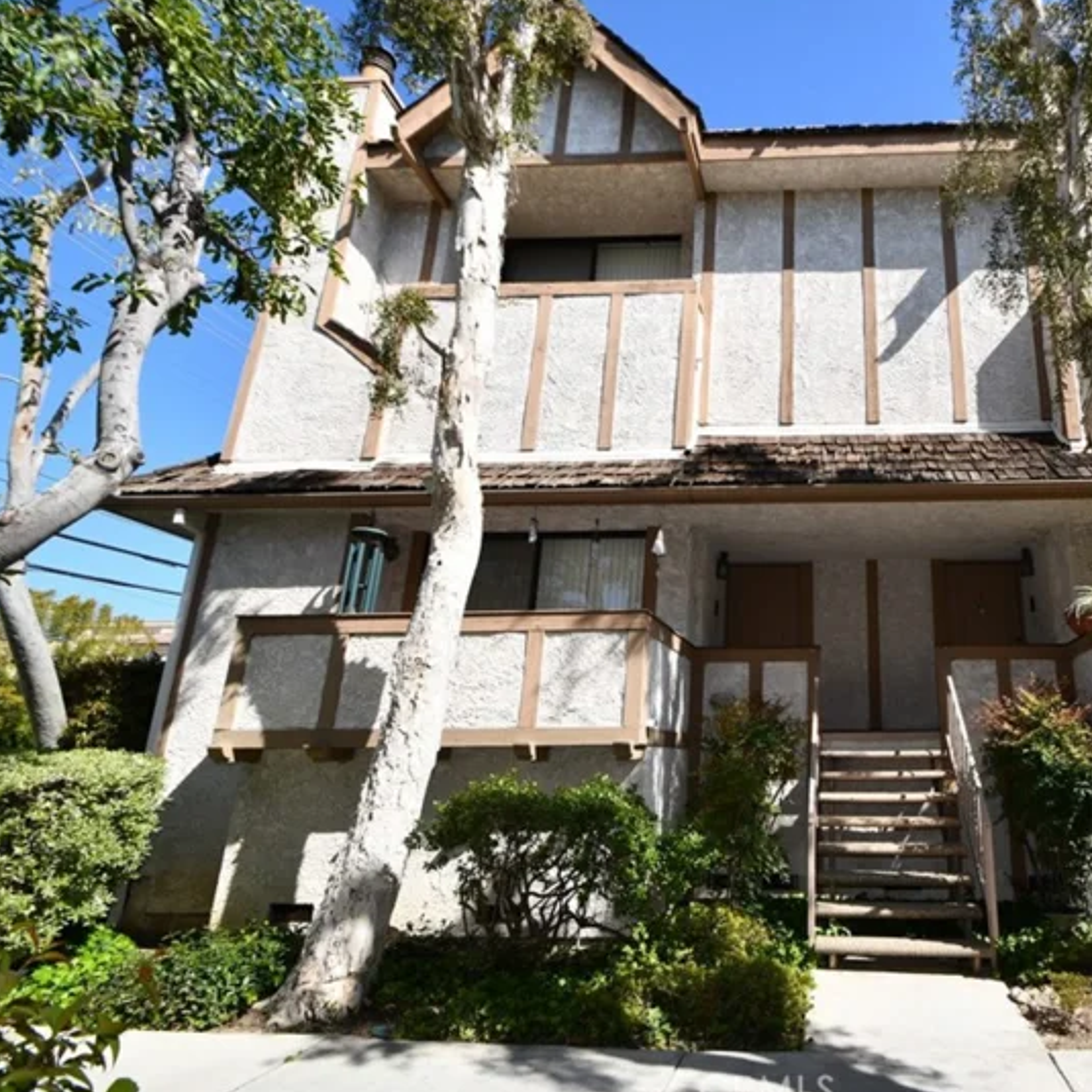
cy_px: 543
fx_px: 714
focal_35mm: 20
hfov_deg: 69.4
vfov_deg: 74.8
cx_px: 833
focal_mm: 10
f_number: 7.1
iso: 100
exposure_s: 1/200
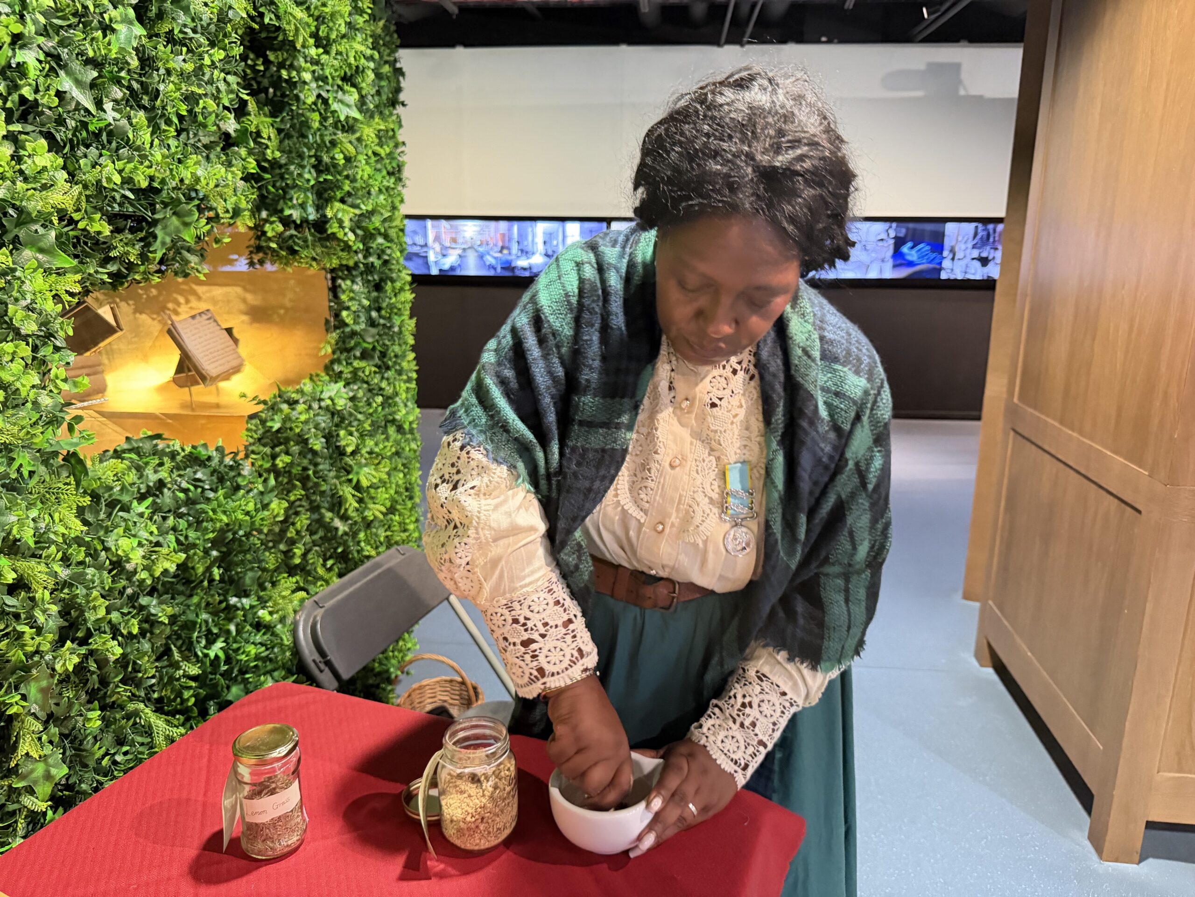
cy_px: 448
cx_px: 598
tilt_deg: -14.1
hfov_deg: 71.6
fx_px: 829
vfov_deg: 56.8
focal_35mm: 24
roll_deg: +0.2
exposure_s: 1/25
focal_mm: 6.76
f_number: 1.78
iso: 1000
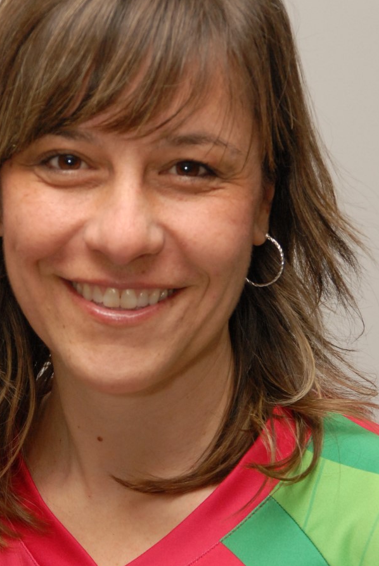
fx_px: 2346
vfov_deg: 13.8
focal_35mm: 149
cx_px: 143
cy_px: 312
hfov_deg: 9.2
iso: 500
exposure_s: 1/100
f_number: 5.6
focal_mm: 55
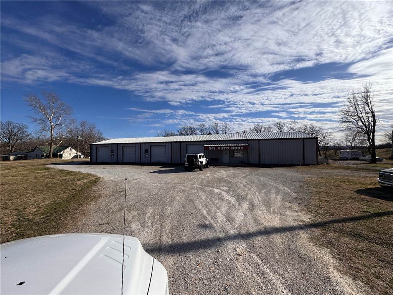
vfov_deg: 85.7
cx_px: 196
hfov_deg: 102.1
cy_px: 148
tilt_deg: +0.1
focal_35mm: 14
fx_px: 159
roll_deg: +0.2
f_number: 2.2
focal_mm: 2.22
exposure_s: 1/2985
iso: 50
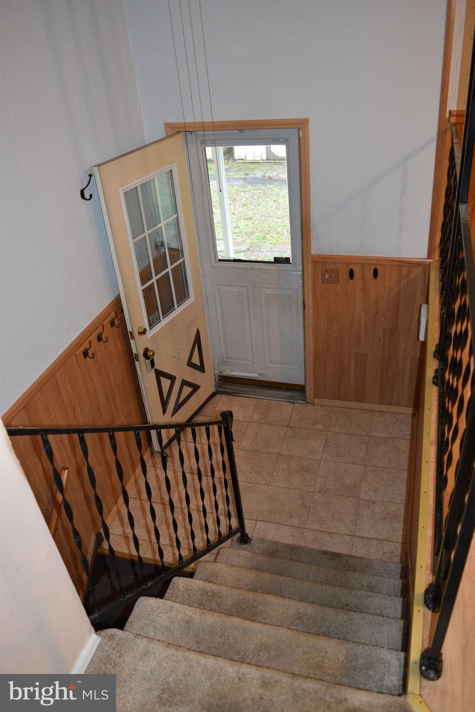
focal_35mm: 27
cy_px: 356
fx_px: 534
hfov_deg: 47.9
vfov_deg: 67.4
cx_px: 238
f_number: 3.5
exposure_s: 1/60
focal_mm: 18
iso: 800
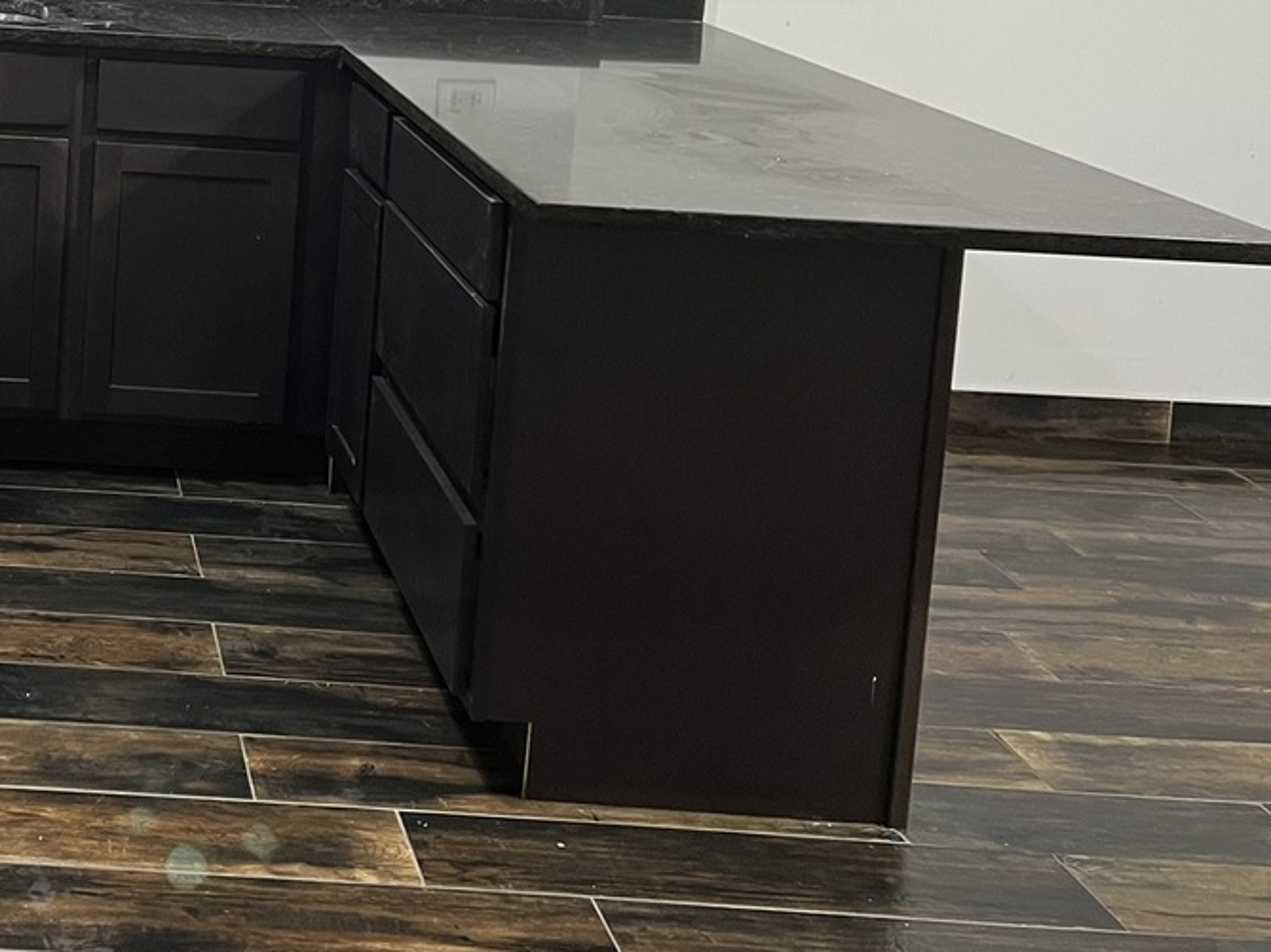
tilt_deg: -6.2
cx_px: 27
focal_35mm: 56
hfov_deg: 31.9
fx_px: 2055
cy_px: -29
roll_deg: -3.0
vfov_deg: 24.7
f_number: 1.5
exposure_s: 1/60
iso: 160
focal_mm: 5.7
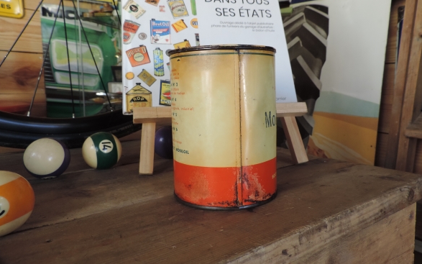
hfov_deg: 70.4
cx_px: 214
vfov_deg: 47.4
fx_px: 299
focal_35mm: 26
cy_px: 111
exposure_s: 1/30
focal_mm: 4.3
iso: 180
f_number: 3
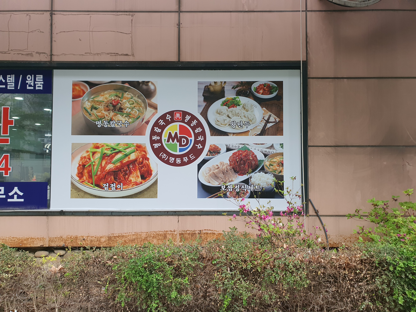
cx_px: 208
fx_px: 312
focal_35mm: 26
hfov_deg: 67.3
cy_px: 156
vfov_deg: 53.1
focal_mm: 4.3
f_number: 2.4
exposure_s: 1/120
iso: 100
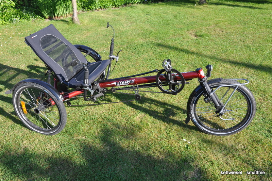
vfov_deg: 39.9
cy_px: 90
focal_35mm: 33
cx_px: 136
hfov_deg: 57.3
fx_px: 249
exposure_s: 1/100
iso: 200
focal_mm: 22
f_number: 10
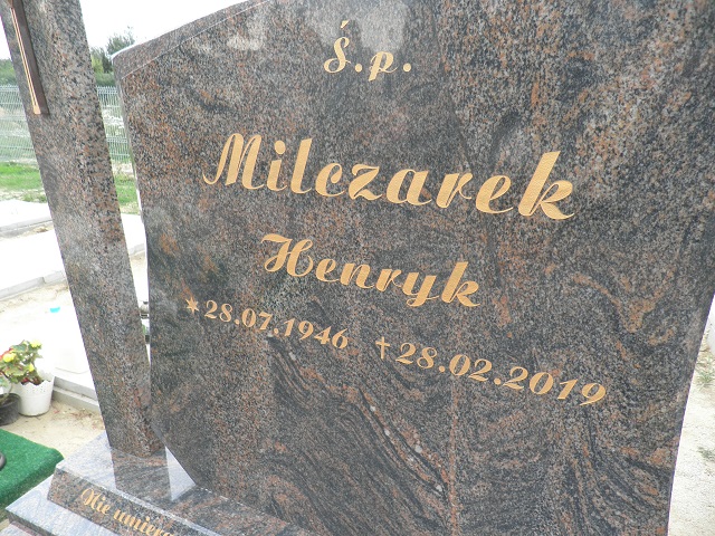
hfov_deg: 71.6
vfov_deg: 56.8
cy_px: 268
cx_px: 358
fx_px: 496
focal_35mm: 24
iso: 64
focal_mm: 4.3
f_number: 3.3
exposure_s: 1/50
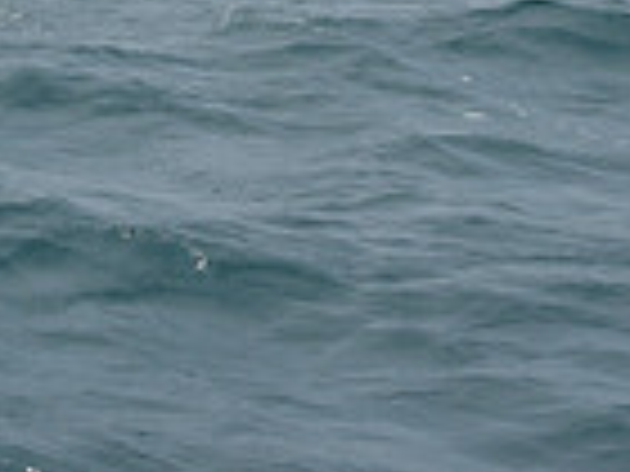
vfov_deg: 4.8
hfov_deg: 6.6
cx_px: 110
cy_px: -818
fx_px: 5424
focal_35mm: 298
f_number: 11
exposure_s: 1/800
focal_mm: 75
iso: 250
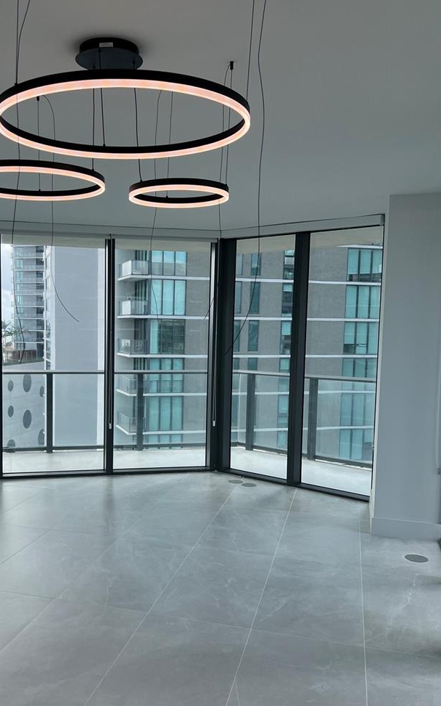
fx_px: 654
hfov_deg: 36.9
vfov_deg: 56.6
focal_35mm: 34
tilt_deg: -4.3
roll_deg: -0.4
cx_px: 149
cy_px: 391
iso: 50
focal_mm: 5.7
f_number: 1.5
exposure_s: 1/853
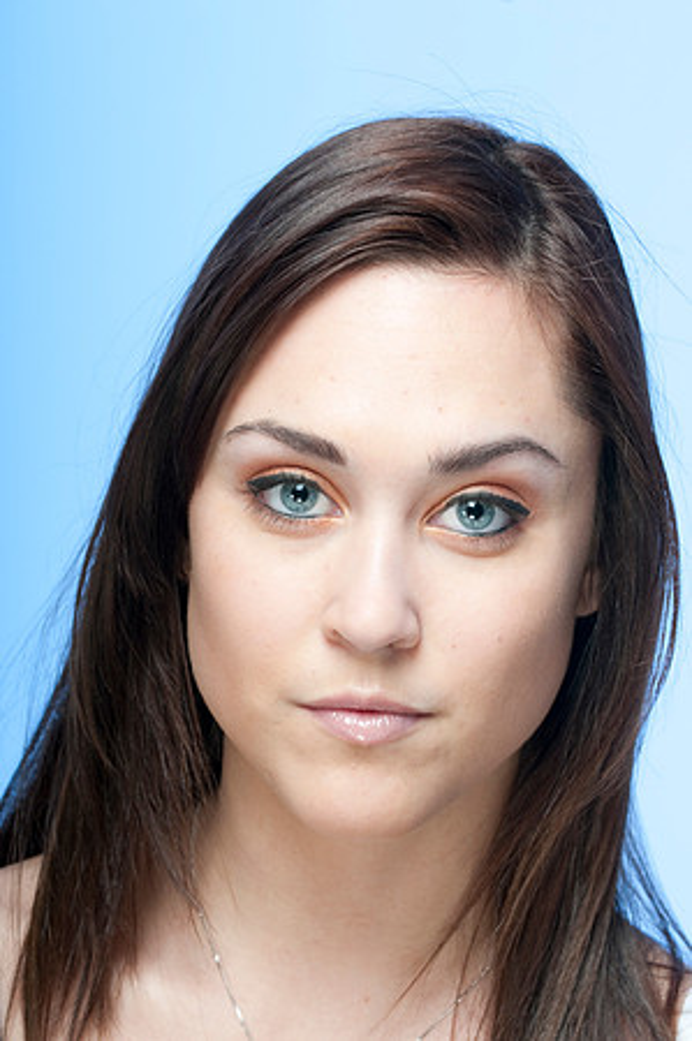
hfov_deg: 9.3
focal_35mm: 147
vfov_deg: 14.0
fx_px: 4248
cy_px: 520
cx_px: 346
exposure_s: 1/250
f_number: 8
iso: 200
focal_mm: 98
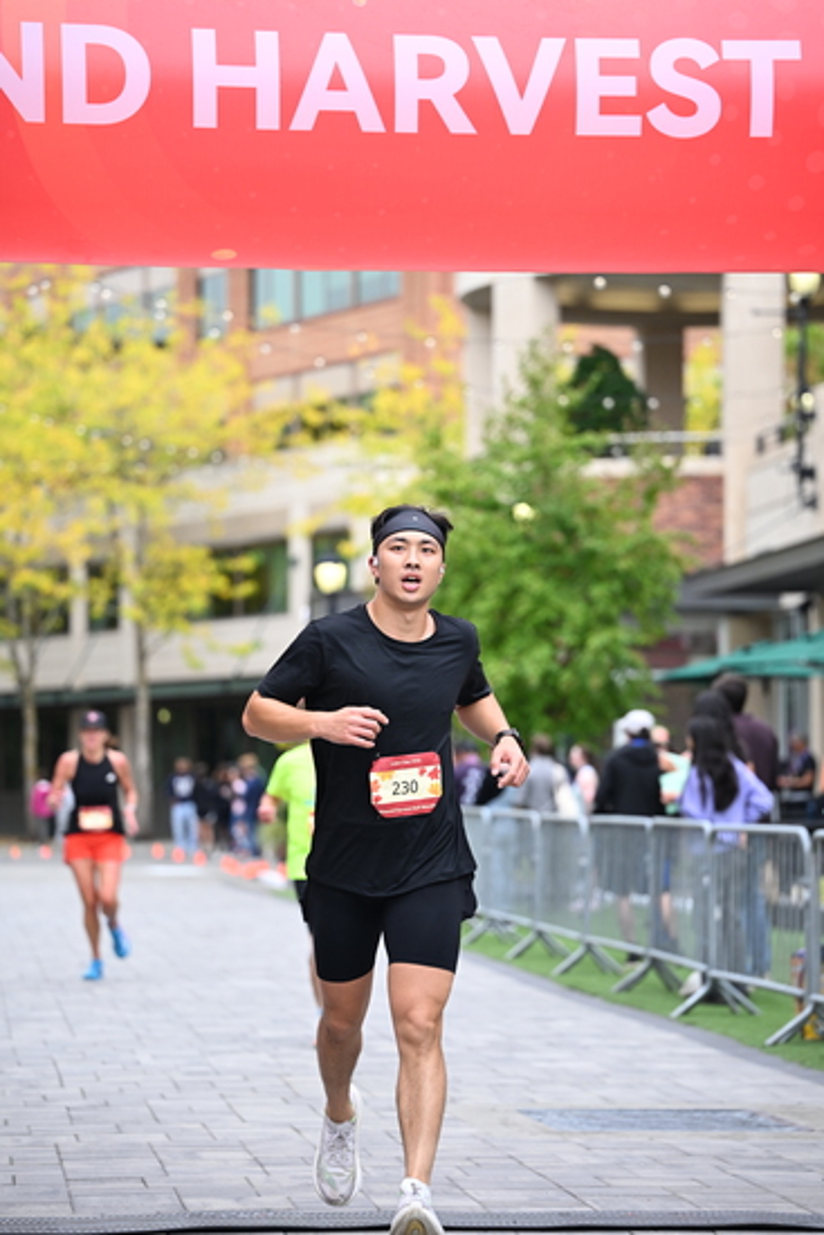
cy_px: 618
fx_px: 3602
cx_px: 412
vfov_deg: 19.5
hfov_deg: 13.0
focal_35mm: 105
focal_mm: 105
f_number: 2.8
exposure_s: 1/1600
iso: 640
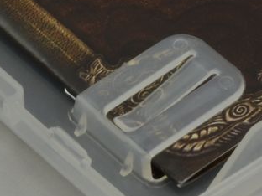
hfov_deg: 5.9
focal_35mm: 332
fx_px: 2513
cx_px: 373
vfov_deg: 4.4
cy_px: -196
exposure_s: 1/2.5
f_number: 20
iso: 100
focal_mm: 40
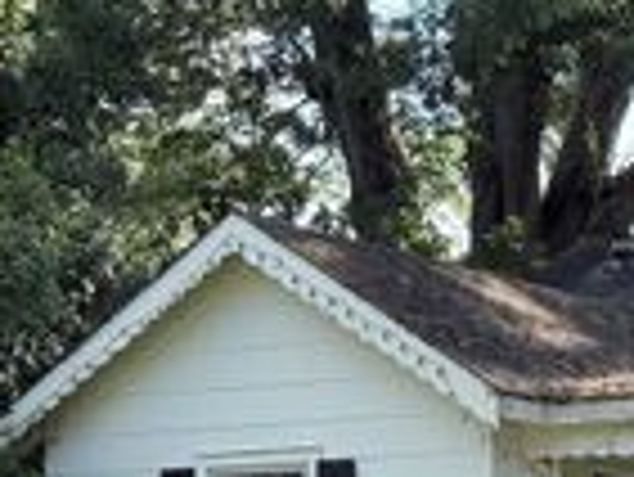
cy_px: 664
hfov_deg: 11.0
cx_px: 1079
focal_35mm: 170
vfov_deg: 8.6
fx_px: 3116
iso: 100
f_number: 1.78
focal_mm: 6.76
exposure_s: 1/1116
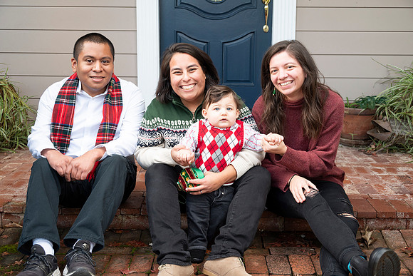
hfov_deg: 42.7
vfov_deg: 29.3
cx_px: 206
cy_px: 138
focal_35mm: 46
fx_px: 528
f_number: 5.3
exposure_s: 1/125
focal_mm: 46
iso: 400
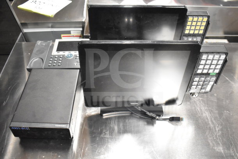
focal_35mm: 34
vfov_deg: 38.4
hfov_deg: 55.1
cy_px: 80
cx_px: 119
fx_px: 228
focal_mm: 23
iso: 4500
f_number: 3.8
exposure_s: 1/40
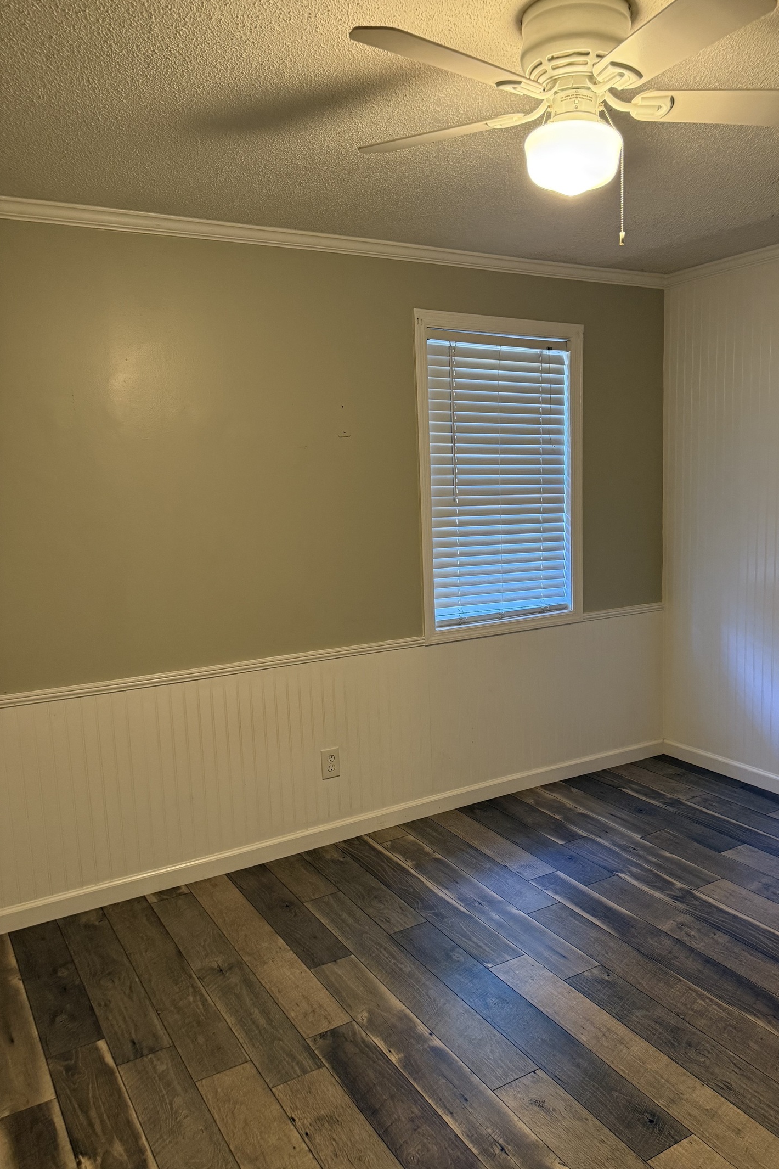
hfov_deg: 47.6
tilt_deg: -8.7
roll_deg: +1.5
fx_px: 876
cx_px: 471
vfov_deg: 67.4
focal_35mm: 27
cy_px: 608
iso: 320
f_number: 1.78
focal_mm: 6.76
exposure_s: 1/60
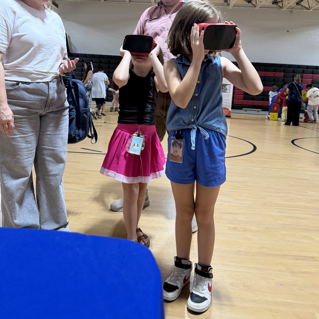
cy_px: 116
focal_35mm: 29
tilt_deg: -4.4
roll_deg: -3.0
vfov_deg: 54.9
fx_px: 302
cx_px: 158
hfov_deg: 55.6
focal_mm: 6.76
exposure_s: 1/93
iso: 200
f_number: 1.78
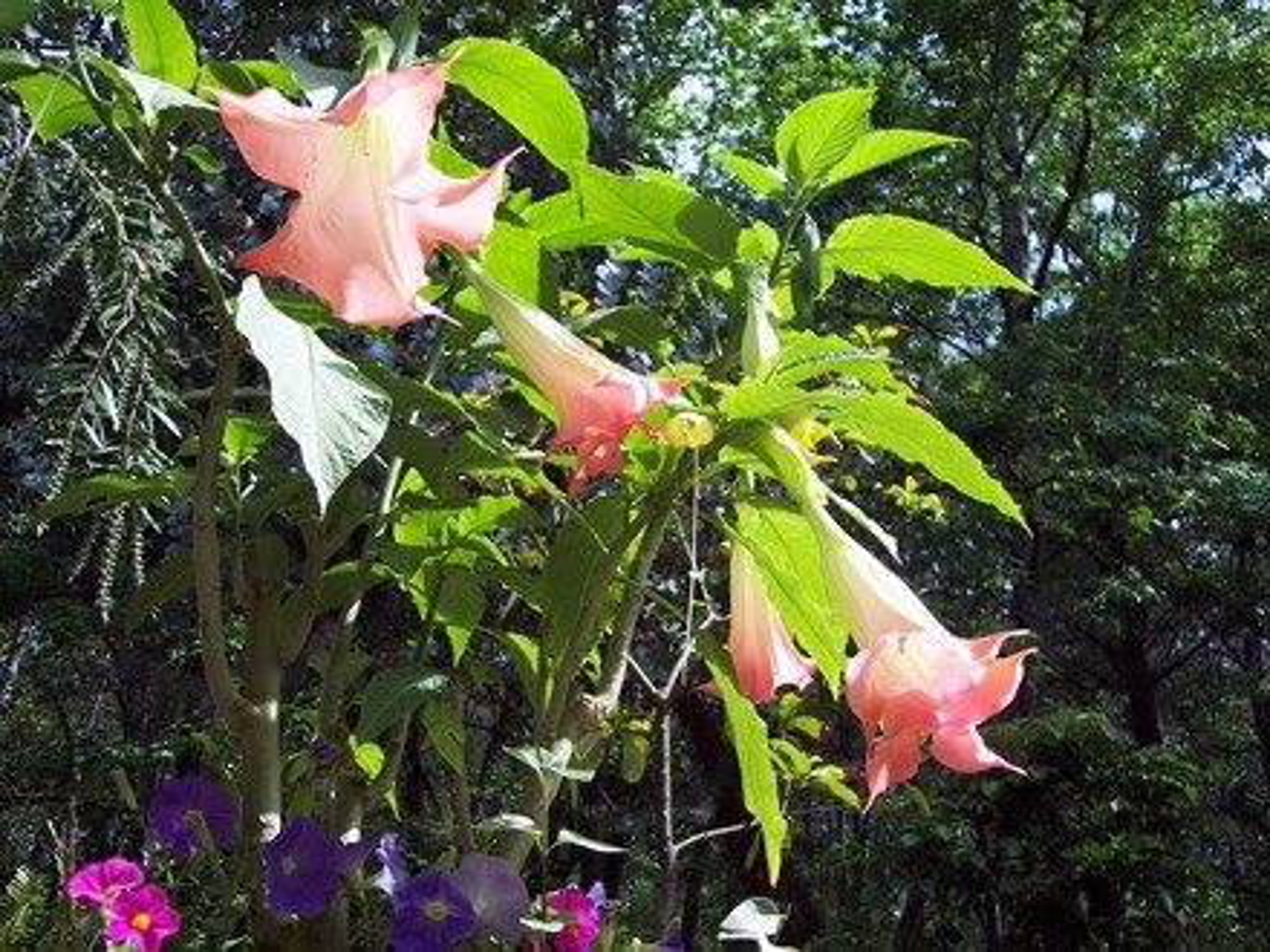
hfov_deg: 47.9
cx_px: 635
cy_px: 476
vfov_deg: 36.8
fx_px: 1431
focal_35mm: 39
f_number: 3.4
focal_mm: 8
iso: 100
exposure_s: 1/500
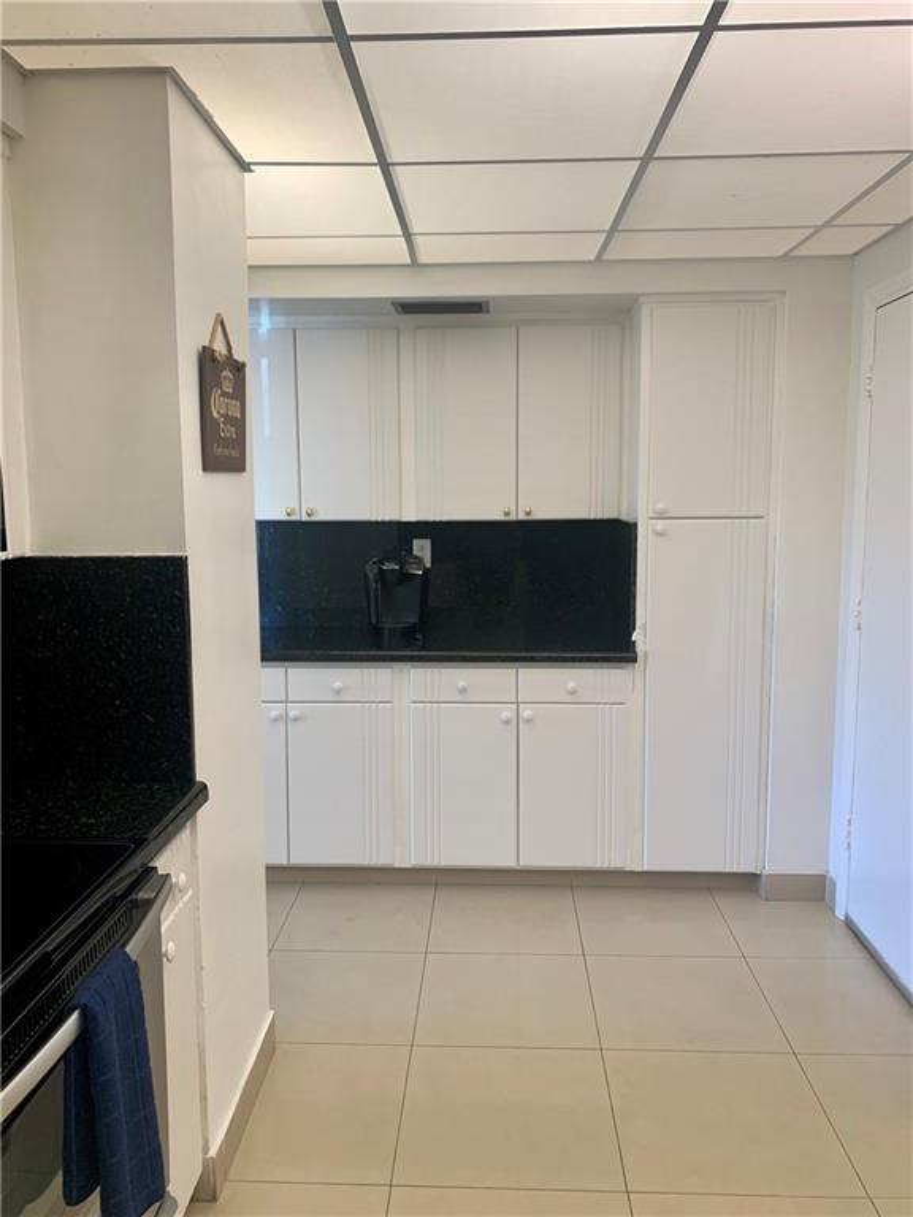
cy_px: 608
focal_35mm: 26
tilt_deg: -7.0
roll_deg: +0.0
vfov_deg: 67.3
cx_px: 456
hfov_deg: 53.1
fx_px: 914
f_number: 1.8
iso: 80
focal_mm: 4.25
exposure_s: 1/60
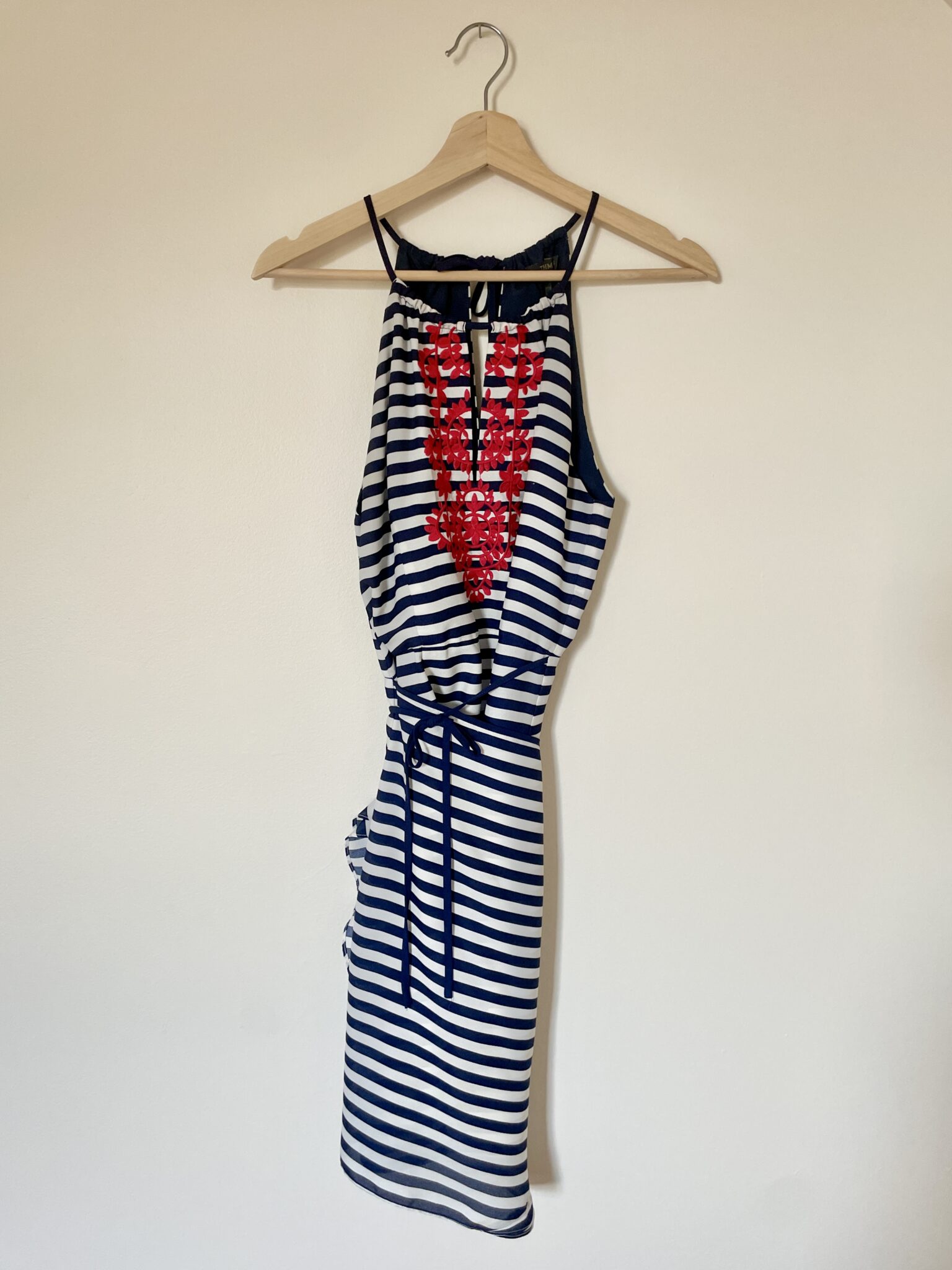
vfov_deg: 67.3
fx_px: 953
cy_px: 635
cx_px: 476
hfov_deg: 53.1
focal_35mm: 26
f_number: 1.6
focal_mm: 4.2
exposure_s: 1/109
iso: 125
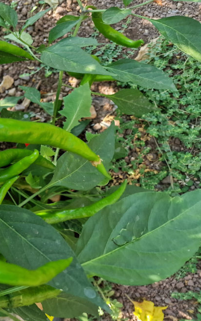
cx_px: -44
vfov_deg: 51.3
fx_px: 333
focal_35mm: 38
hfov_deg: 28.9
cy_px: 135
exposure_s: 1/180
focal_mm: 6.4
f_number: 1.8
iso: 50
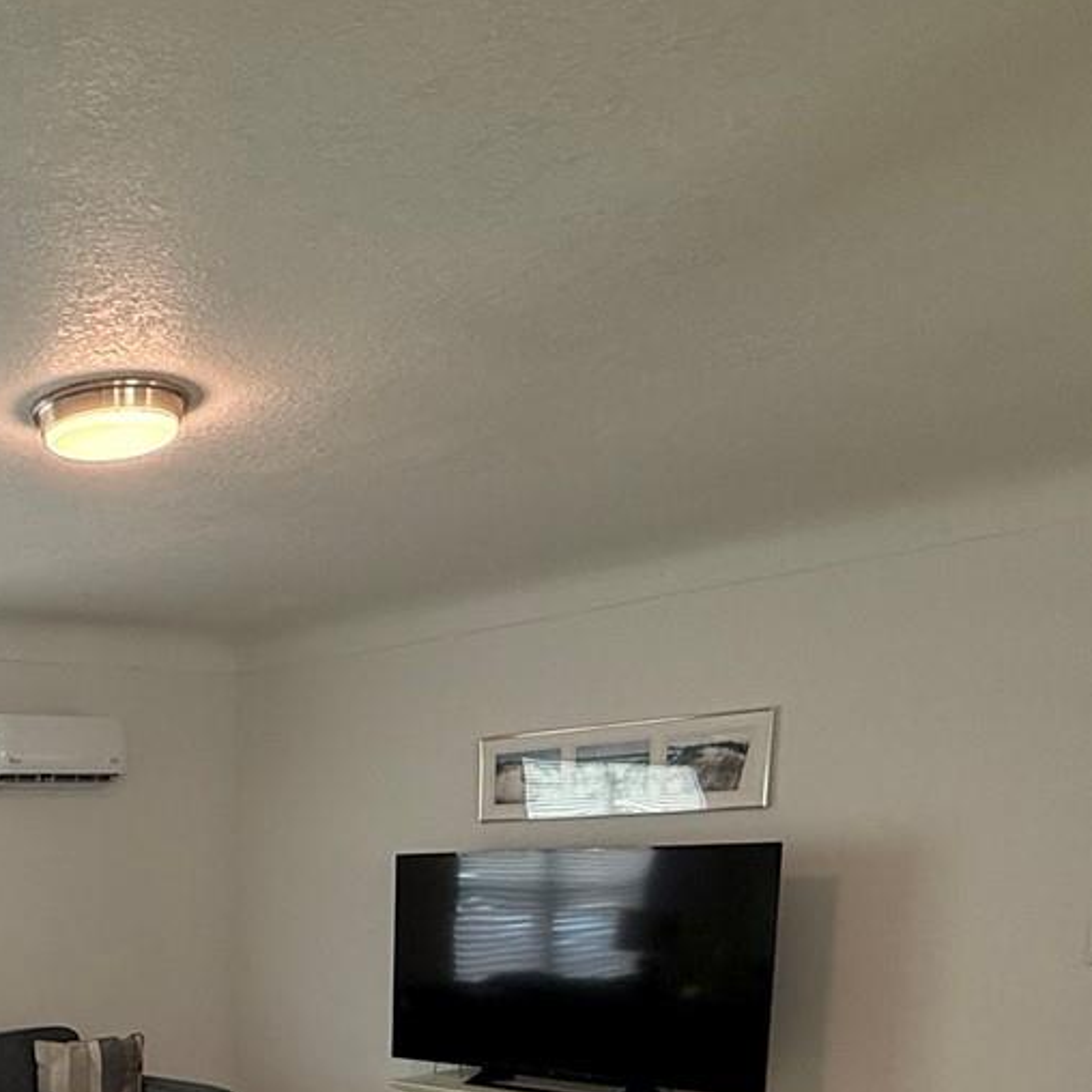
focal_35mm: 39
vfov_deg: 38.1
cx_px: -114
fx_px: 1392
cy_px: 1092
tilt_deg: -7.9
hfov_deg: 36.2
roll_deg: +1.3
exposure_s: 1/120
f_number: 2.2
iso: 160
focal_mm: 2.22
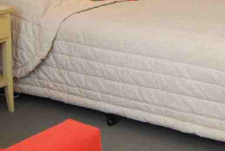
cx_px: 249
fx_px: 488
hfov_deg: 24.2
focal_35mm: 78
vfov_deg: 16.9
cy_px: -20
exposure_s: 1/60
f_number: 4
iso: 900
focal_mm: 18
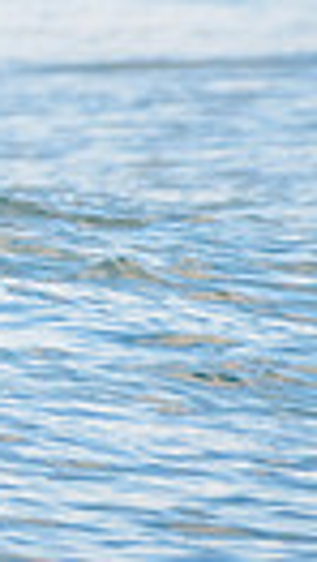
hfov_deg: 0.4
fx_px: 42154
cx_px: -980
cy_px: -239
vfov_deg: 0.8
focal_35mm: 2830
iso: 1250
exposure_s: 1/2000
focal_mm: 500
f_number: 5.6
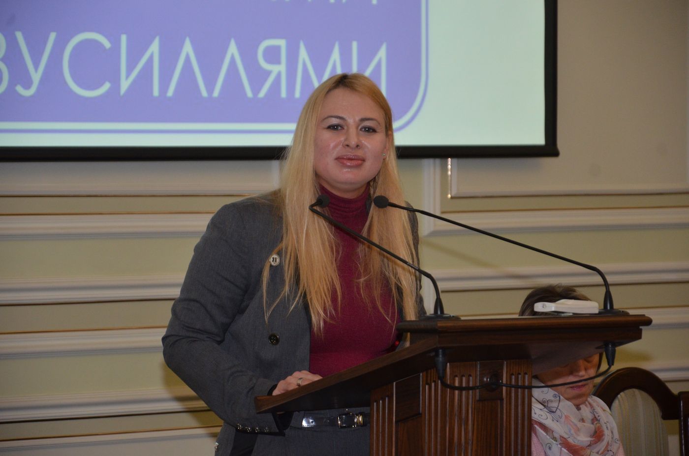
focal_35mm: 158
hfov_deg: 13.1
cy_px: 228
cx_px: 344
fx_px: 3008
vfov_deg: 8.7
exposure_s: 1/200
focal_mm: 105
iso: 1250
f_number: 5.6
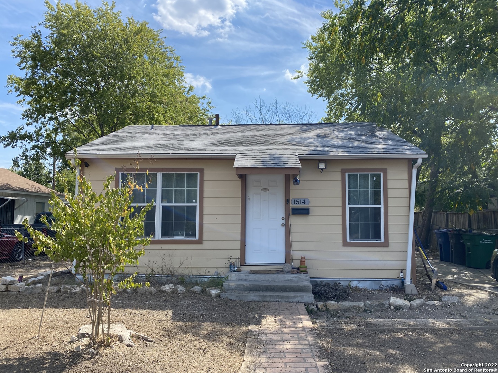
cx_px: 249
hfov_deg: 67.3
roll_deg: -0.4
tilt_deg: +3.1
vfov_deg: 53.1
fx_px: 374
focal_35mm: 26
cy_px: 186
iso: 32
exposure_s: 1/2222
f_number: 1.8
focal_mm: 4.25
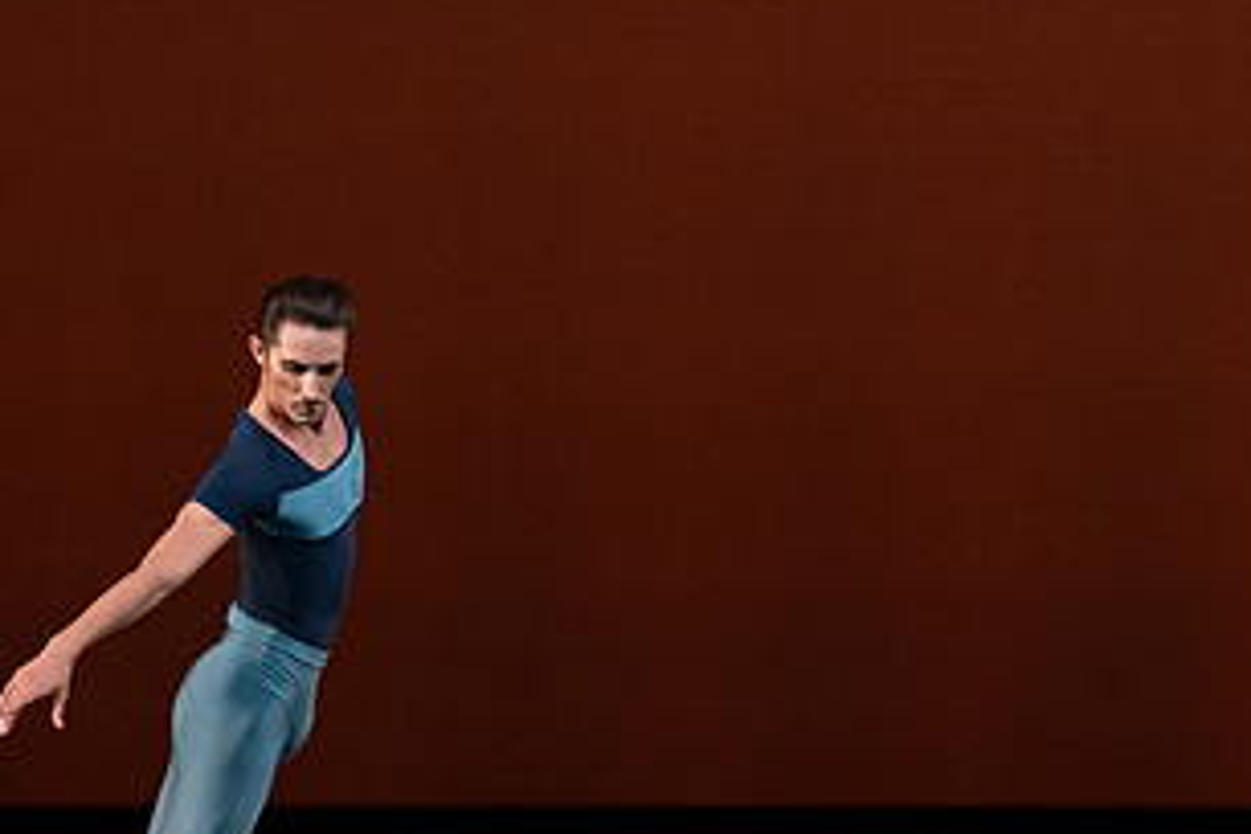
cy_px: 542
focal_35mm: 540
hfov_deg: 3.8
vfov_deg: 2.5
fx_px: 18764
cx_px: 401
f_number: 9
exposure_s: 1/400
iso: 5000
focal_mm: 285
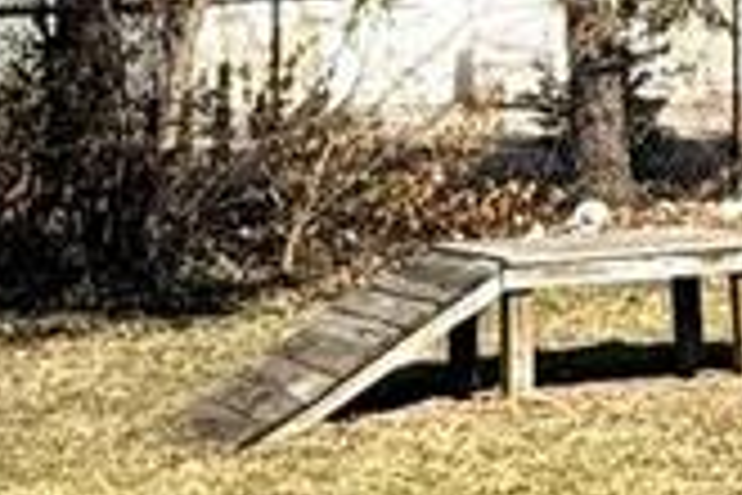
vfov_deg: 9.6
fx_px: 2906
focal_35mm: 141
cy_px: -76
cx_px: 1115
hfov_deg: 13.7
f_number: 2.2
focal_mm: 2.22
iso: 50
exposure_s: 1/1259
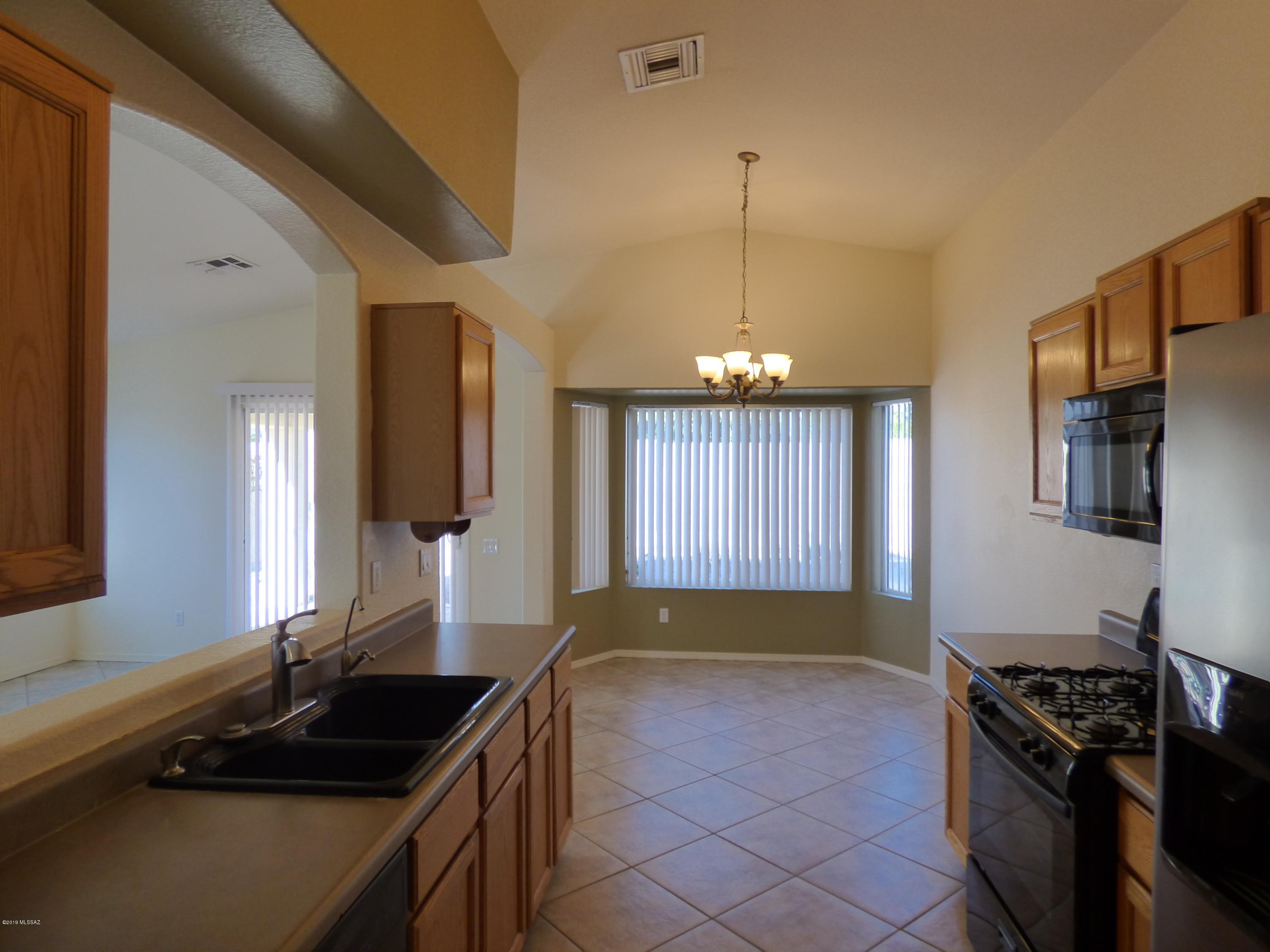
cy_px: 476
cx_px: 635
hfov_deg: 81.7
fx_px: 734
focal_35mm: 20
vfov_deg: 66.0
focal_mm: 3.58
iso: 200
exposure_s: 1/125
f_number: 2.8
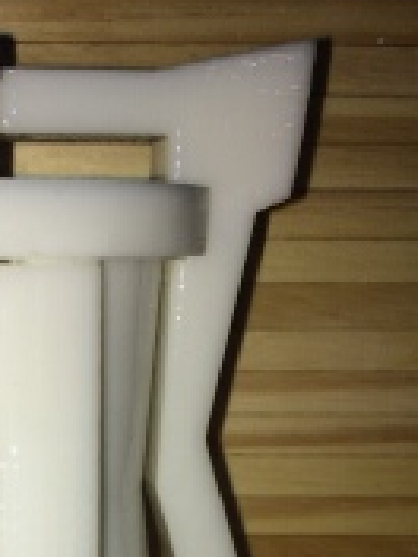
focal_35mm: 66
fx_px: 1063
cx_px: -10
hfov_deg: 21.4
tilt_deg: -19.7
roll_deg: +0.4
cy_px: 614
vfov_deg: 27.0
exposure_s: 1/366
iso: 32
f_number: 2.2
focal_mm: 4.15
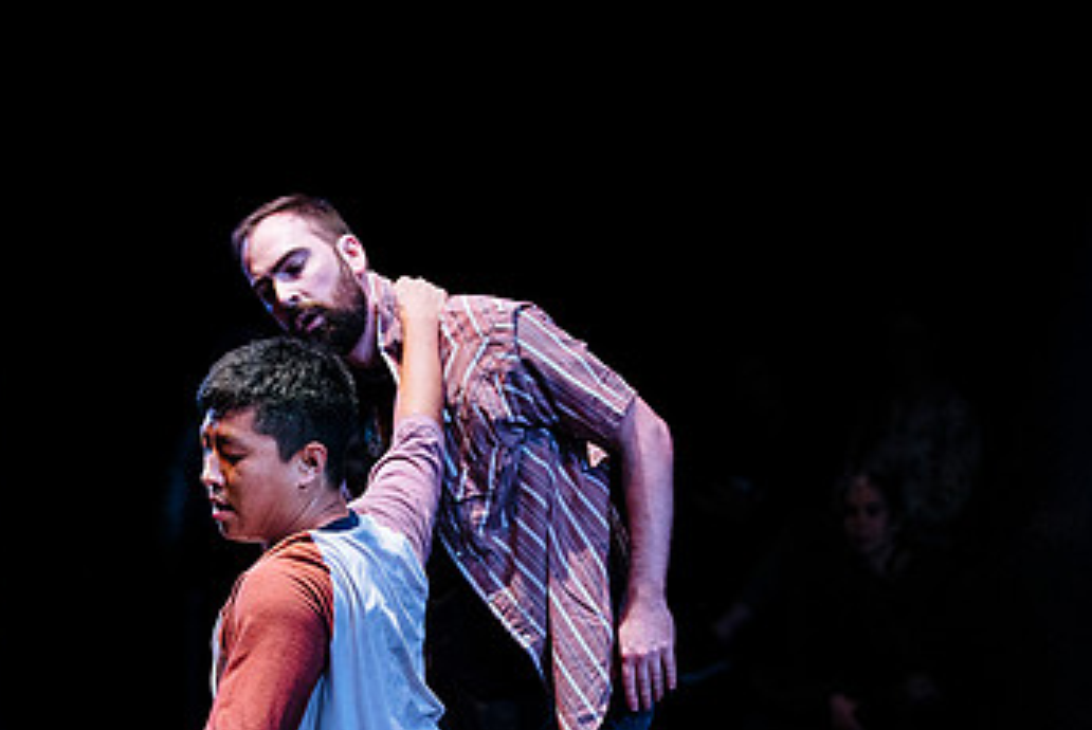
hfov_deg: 14.0
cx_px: 256
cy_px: 546
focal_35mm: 146
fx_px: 4432
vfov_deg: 9.4
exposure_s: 1/200
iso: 1600
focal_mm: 79
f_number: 2.8
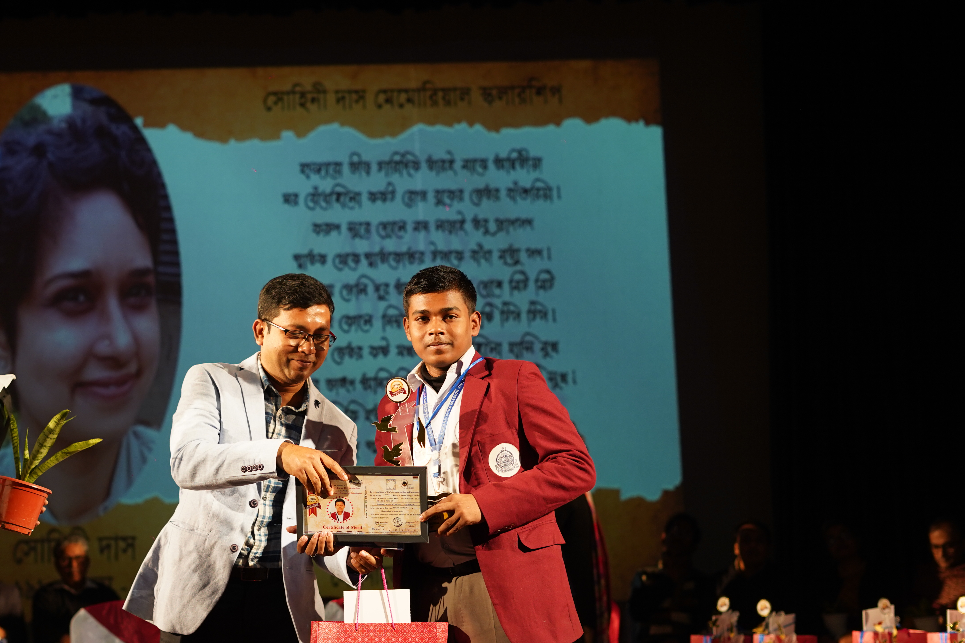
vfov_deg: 19.7
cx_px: 372
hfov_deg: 29.1
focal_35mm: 69
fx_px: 1850
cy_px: 353
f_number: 2.8
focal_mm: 50
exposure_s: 1/125
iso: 640
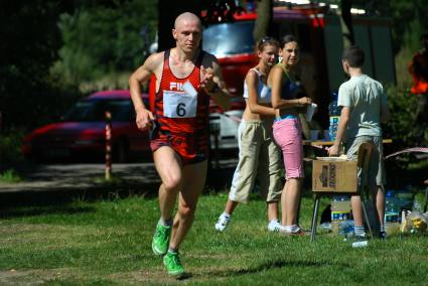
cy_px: 143
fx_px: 3926
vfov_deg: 4.2
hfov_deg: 6.2
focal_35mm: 330
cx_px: 214
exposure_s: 1/2000
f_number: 5.3
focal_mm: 220
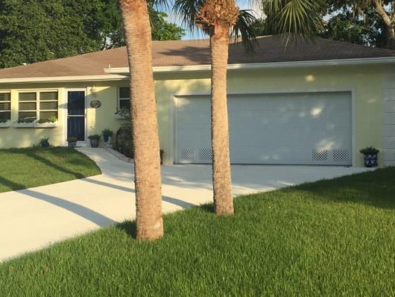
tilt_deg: +2.7
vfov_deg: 26.1
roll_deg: +0.0
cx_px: 220
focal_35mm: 56
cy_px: 123
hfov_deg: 34.3
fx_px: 639
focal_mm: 4.15
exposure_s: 1/1276
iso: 32
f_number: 2.2
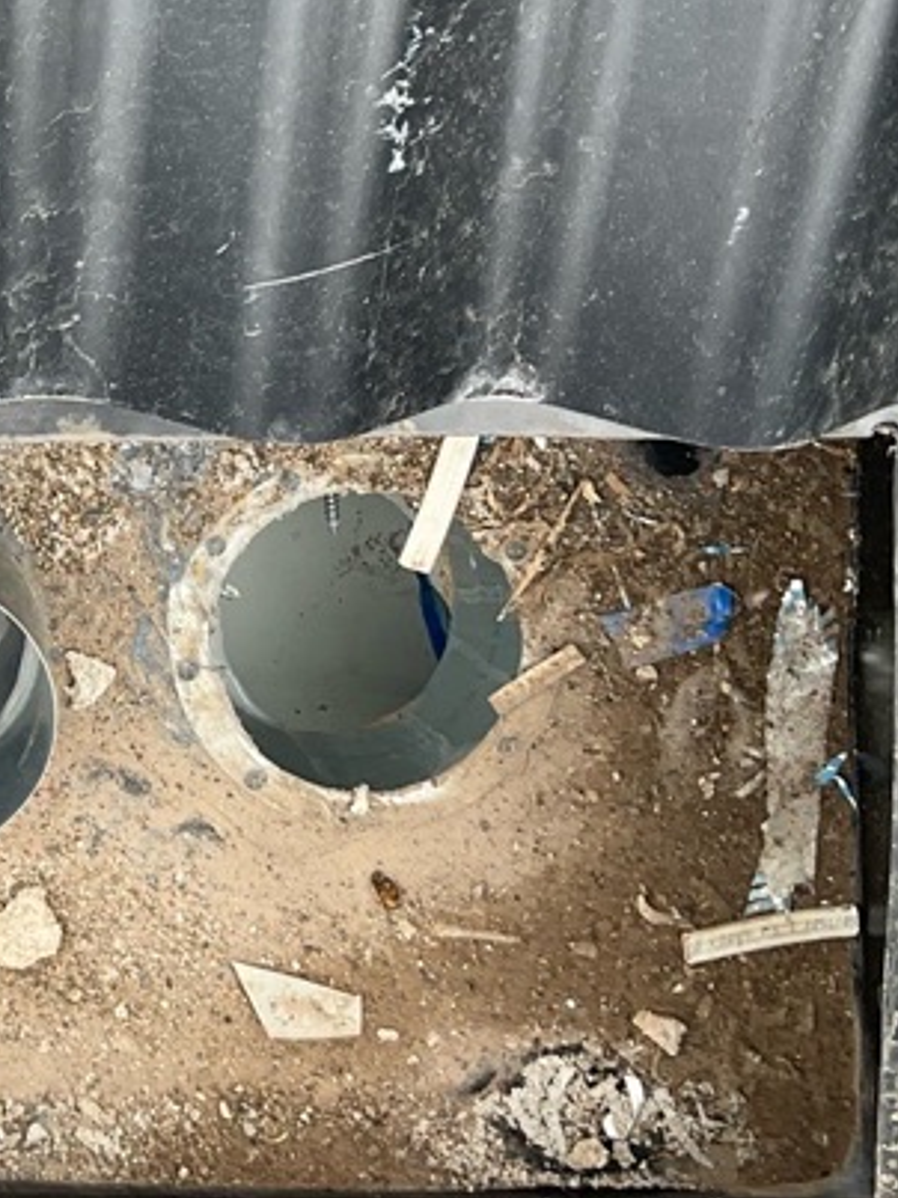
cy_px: 372
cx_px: -259
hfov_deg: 19.0
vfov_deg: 26.8
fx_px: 2492
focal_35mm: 72
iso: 20
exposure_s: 1/120
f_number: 1.8
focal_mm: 3
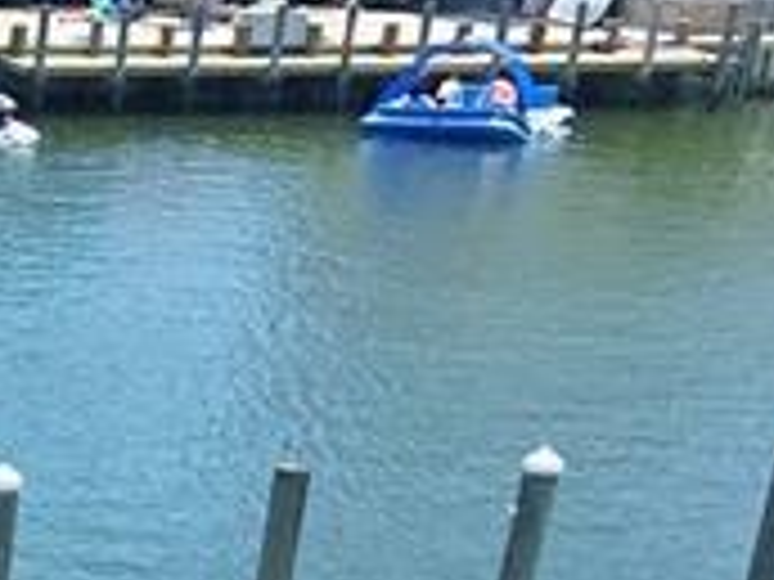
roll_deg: +0.0
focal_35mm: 104
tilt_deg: -23.8
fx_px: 2325
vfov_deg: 13.5
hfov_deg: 16.1
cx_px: -594
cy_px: 832
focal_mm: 3.99
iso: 20
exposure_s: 1/2740
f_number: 1.8
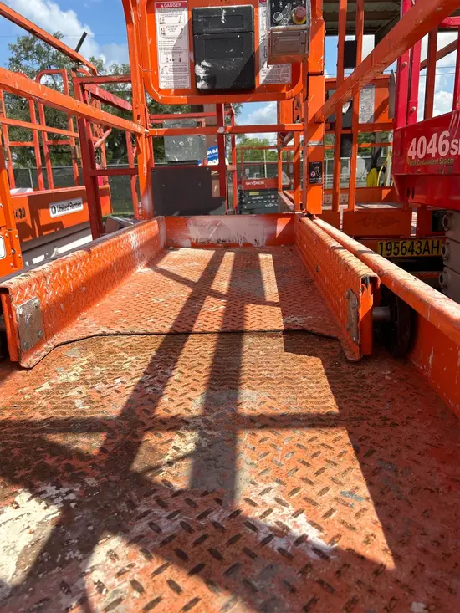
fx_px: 461
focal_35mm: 26
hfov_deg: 53.1
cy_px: 306
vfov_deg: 67.3
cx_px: 230
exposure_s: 1/3968
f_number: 1.5
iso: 50
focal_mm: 5.7
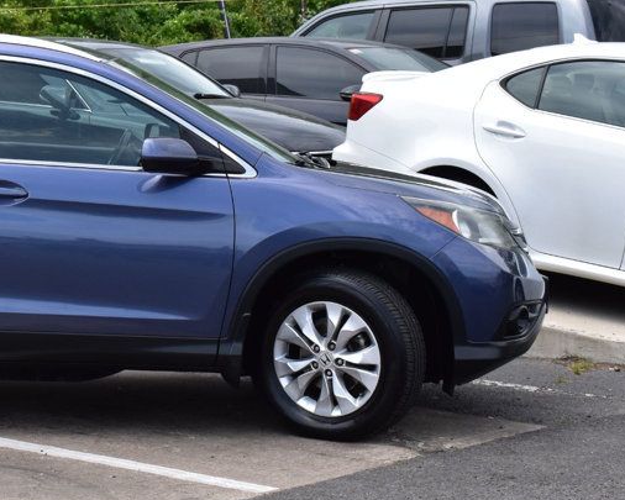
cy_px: 202
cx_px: 0
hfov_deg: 16.5
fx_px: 2109
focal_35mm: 114
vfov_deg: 13.5
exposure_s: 1/400
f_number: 11
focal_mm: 40
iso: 400
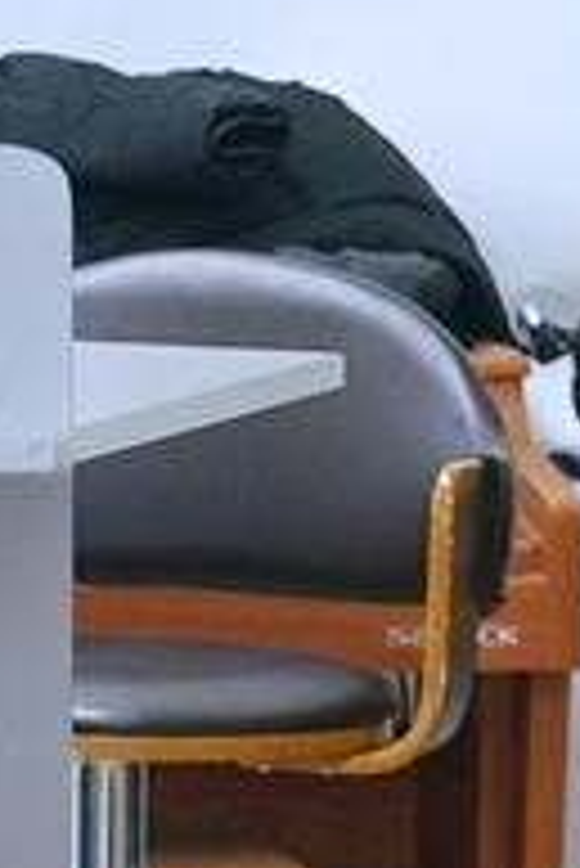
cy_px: -371
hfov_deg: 3.8
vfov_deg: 5.6
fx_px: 8756
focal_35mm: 363
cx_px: -499
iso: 400
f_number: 5.6
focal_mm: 70
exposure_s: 1/100
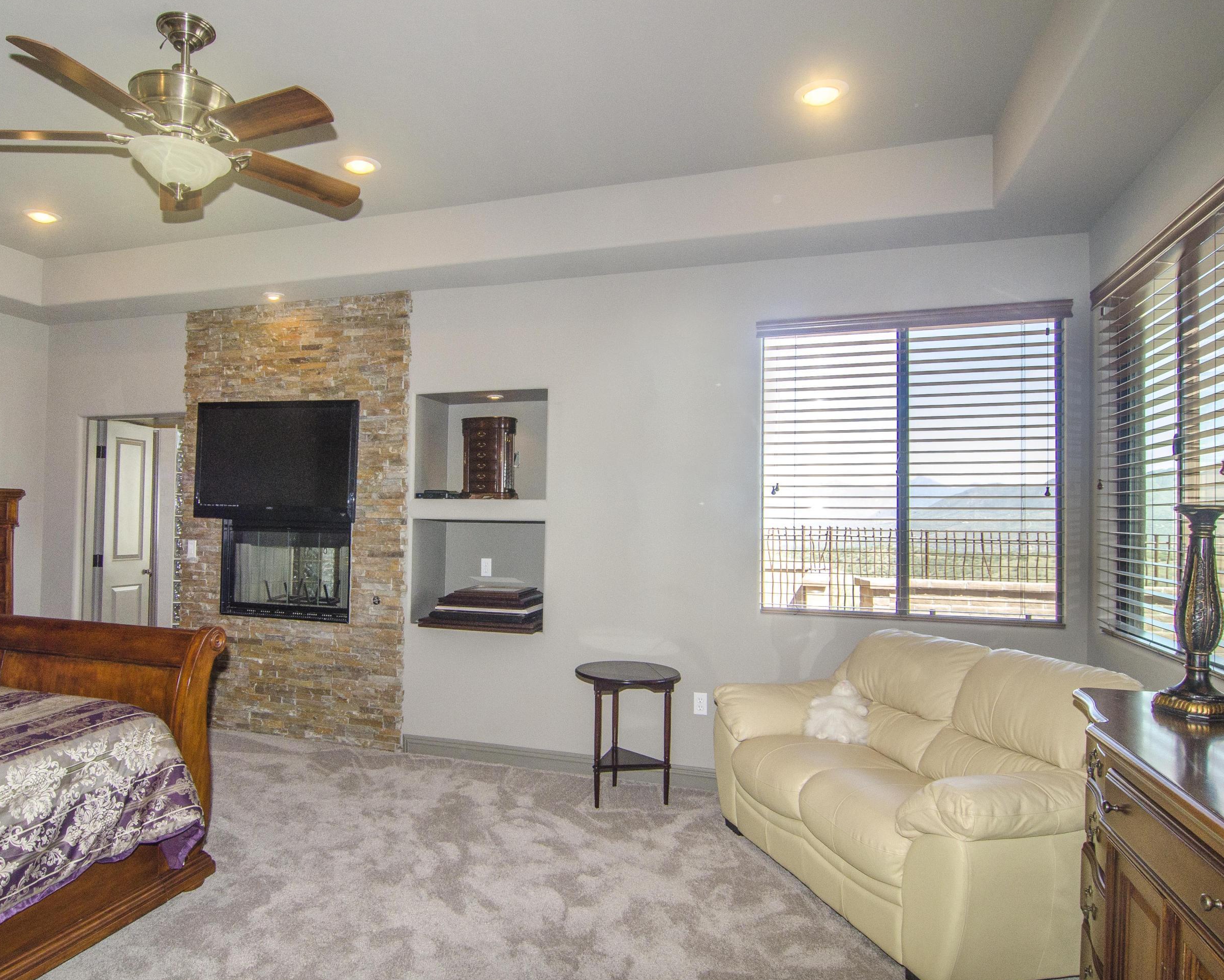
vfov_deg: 65.5
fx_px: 761
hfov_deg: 77.1
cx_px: 515
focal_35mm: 21
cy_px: 492
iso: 400
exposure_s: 1/20
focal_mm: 12
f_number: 9
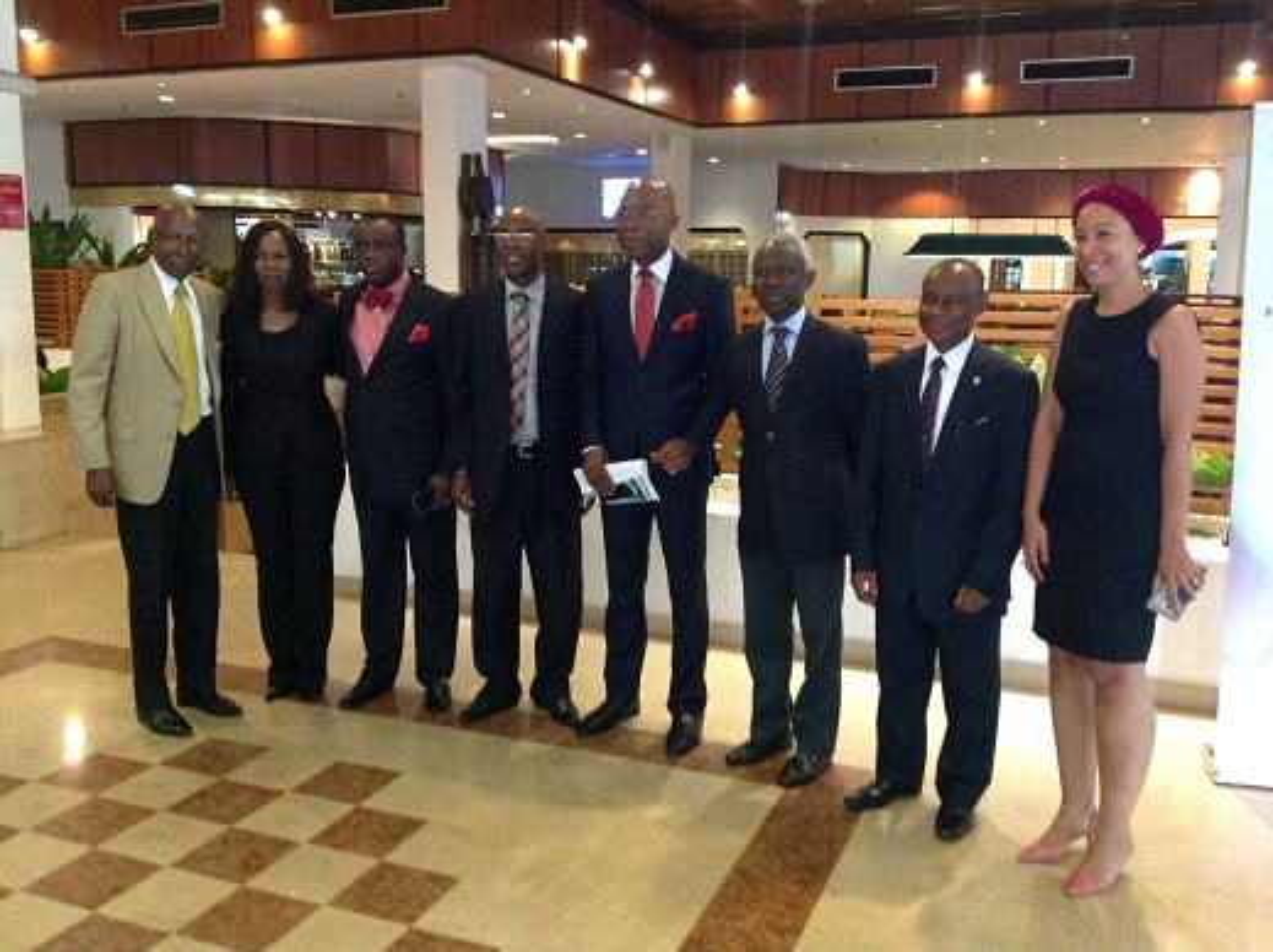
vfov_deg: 40.6
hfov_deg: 52.7
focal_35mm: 35
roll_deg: -0.2
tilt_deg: -6.1
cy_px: 476
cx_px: 636
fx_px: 1286
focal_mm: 4.28
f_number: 2.4
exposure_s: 1/15
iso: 640
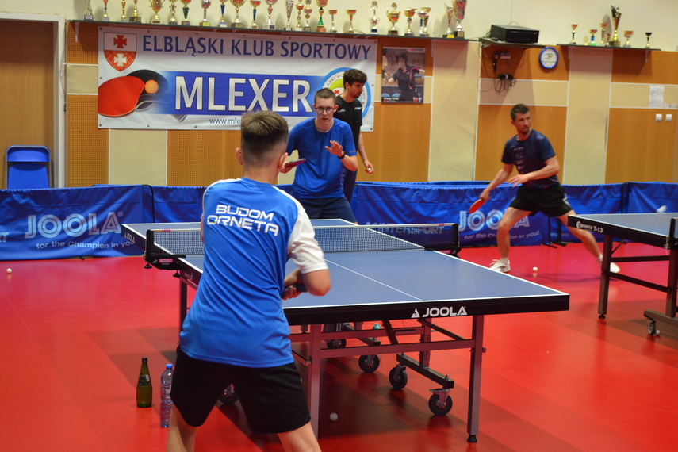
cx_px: 339
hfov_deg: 33.4
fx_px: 1130
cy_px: 226
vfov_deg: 22.6
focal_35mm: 60
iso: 1600
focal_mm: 40
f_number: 5.3
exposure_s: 1/60
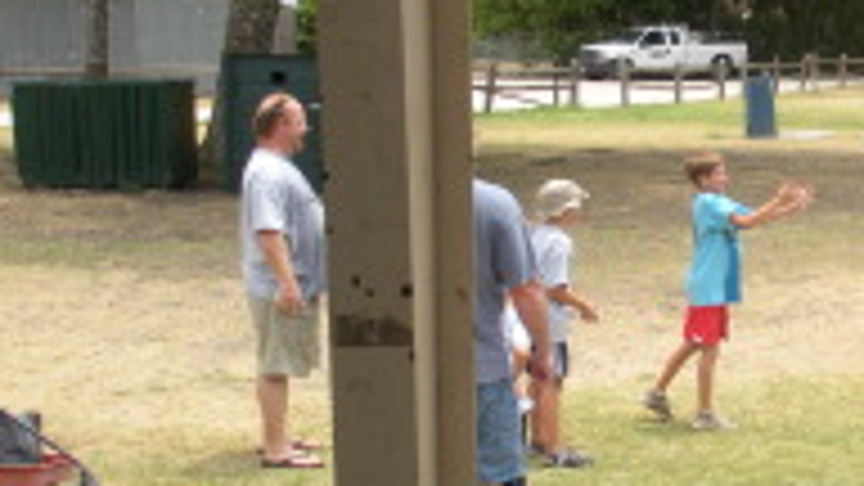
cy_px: 171
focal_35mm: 93
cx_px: 936
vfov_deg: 13.0
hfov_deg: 21.8
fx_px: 2131
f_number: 3.5
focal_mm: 6.3
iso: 88
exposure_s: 1/428
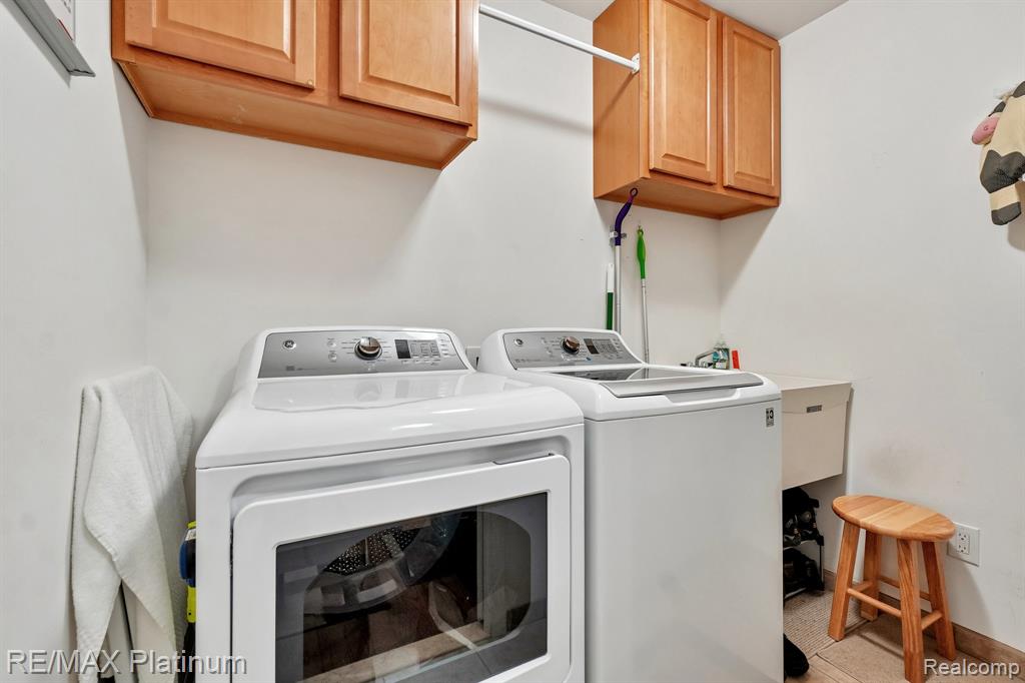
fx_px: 427
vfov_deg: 77.3
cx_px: 512
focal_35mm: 15
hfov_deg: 100.4
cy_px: 342
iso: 400
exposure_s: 1/10
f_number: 8
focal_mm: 10
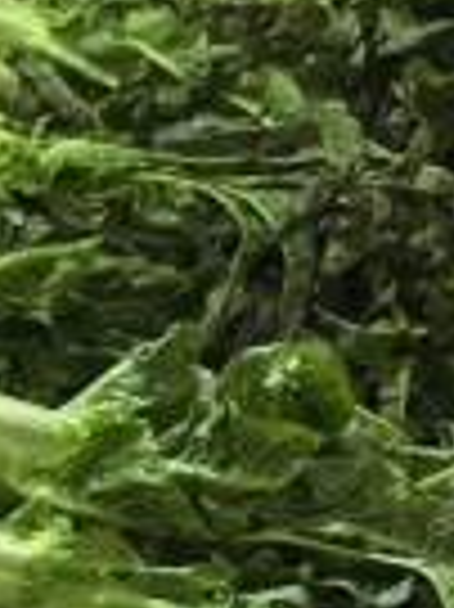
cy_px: 1038
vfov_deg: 9.9
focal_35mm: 190
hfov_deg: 7.3
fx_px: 3328
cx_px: -688
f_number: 1.4
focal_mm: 5.75
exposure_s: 1/33.3
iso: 400
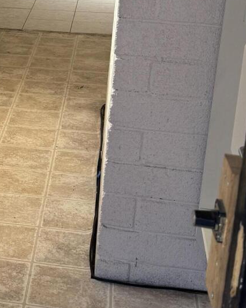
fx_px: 800
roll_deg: -0.3
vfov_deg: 21.6
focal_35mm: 88
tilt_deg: -17.0
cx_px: -81
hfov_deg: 16.4
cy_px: 79
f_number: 1.78
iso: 80
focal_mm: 6.76
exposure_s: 1/685
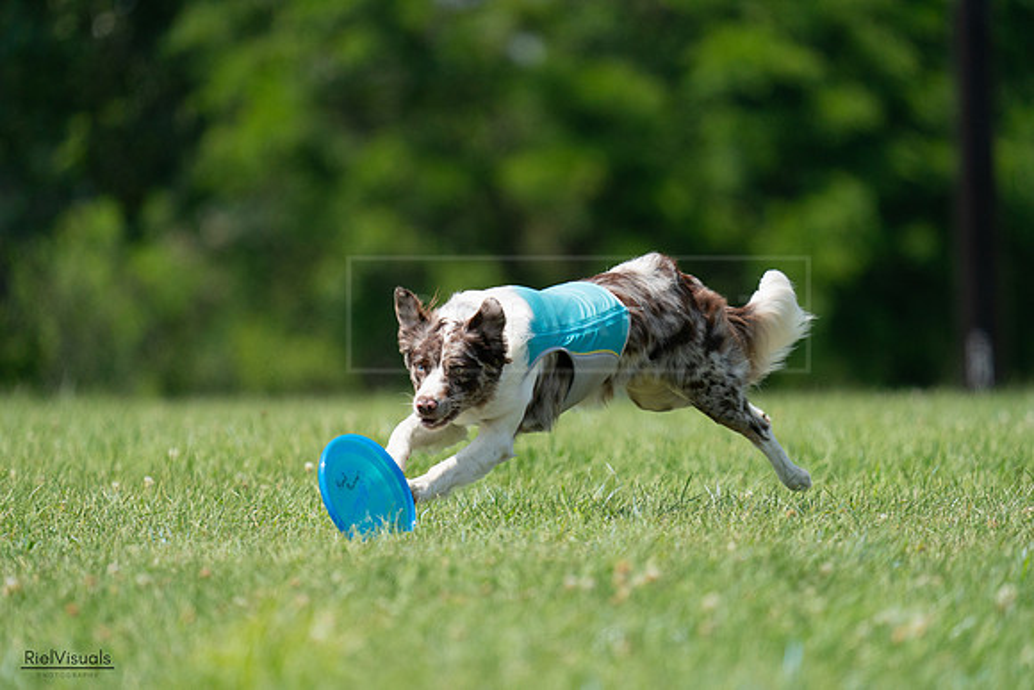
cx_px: 517
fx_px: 15197
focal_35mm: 529
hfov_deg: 3.9
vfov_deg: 2.6
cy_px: 345
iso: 1250
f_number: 6.3
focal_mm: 529
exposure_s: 1/4000
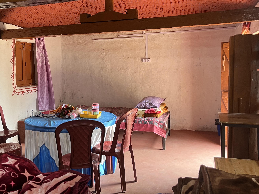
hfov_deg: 49.6
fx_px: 277
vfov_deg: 38.6
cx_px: 96
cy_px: 86
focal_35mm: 37
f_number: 1.6
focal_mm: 5.1
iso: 80
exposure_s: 1/50
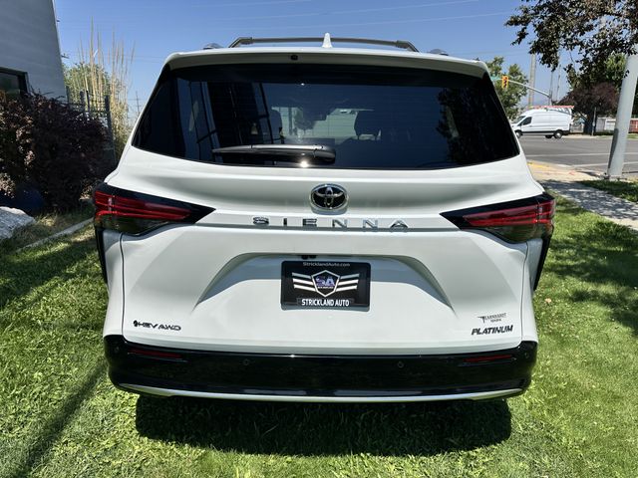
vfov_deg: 56.8
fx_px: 442
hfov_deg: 71.6
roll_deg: +1.8
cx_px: 319
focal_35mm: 24
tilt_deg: -12.0
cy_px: 239
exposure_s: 1/7576
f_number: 1.78
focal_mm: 6.86
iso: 80
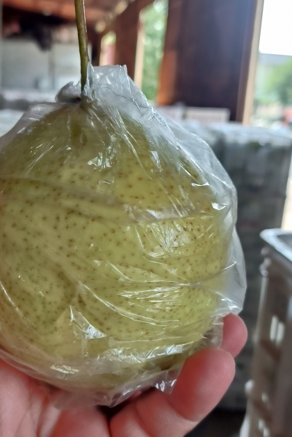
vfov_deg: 44.5
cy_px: 217
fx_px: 535
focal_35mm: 44
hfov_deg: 30.4
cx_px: 107
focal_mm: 4.71
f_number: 1.79
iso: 116
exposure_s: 1/100
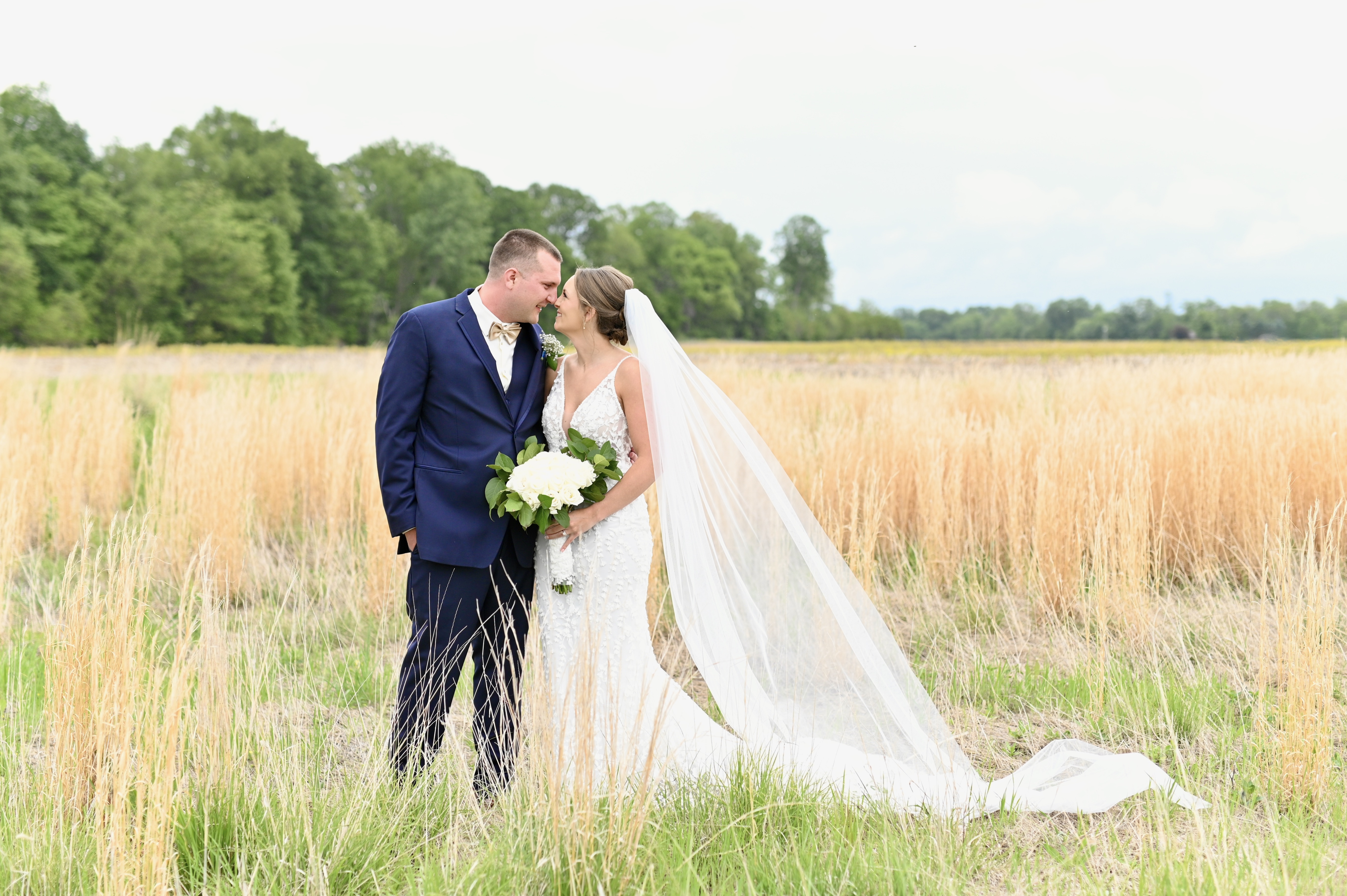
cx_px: 674
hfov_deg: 39.6
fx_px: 1870
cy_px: 448
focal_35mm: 50
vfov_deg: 27.0
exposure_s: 1/4000
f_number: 2.5
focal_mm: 50
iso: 320
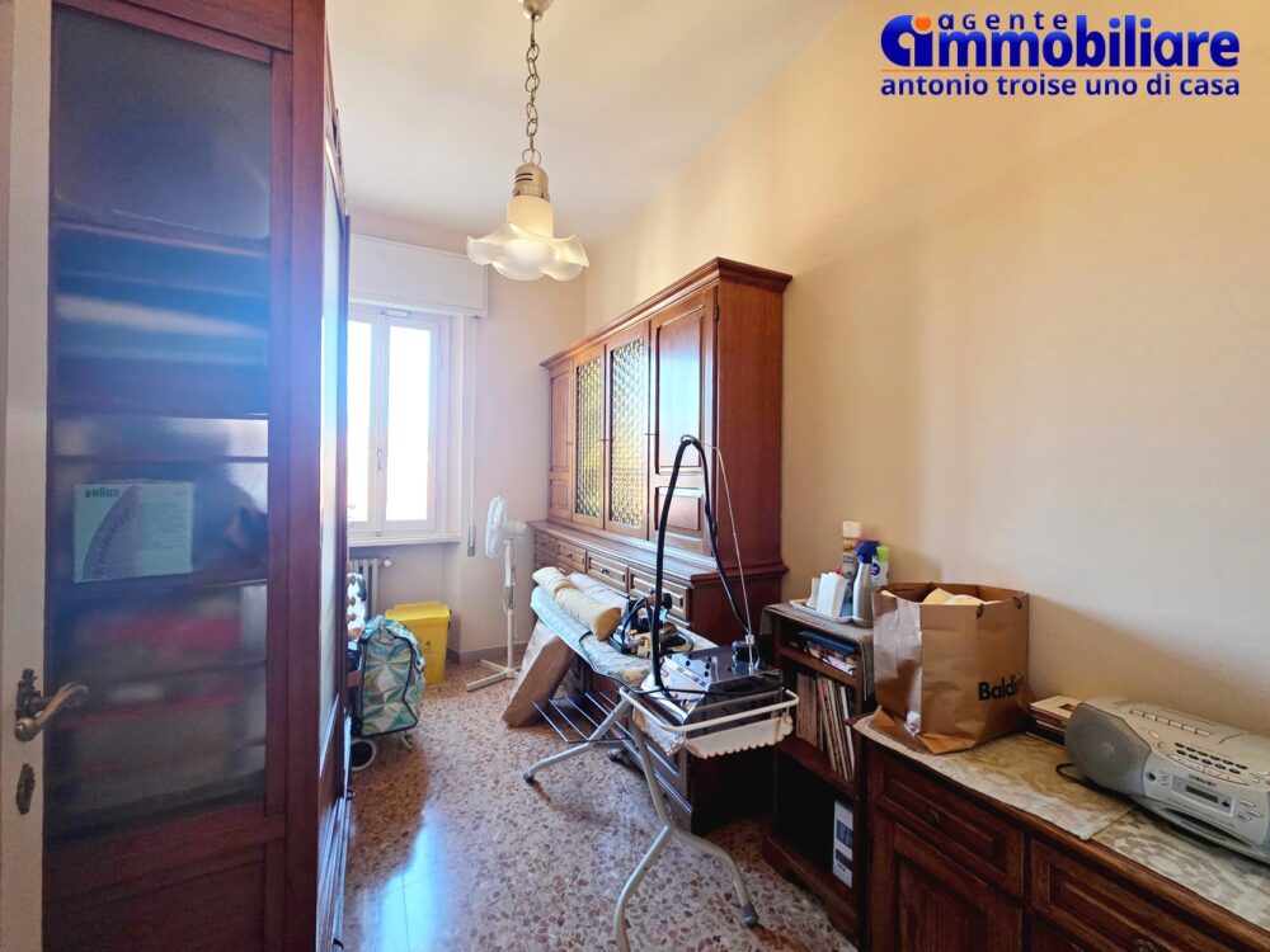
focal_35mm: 13
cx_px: 635
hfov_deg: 106.2
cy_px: 476
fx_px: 477
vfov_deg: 89.9
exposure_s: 1/100
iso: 320
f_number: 1.9
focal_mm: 2.2
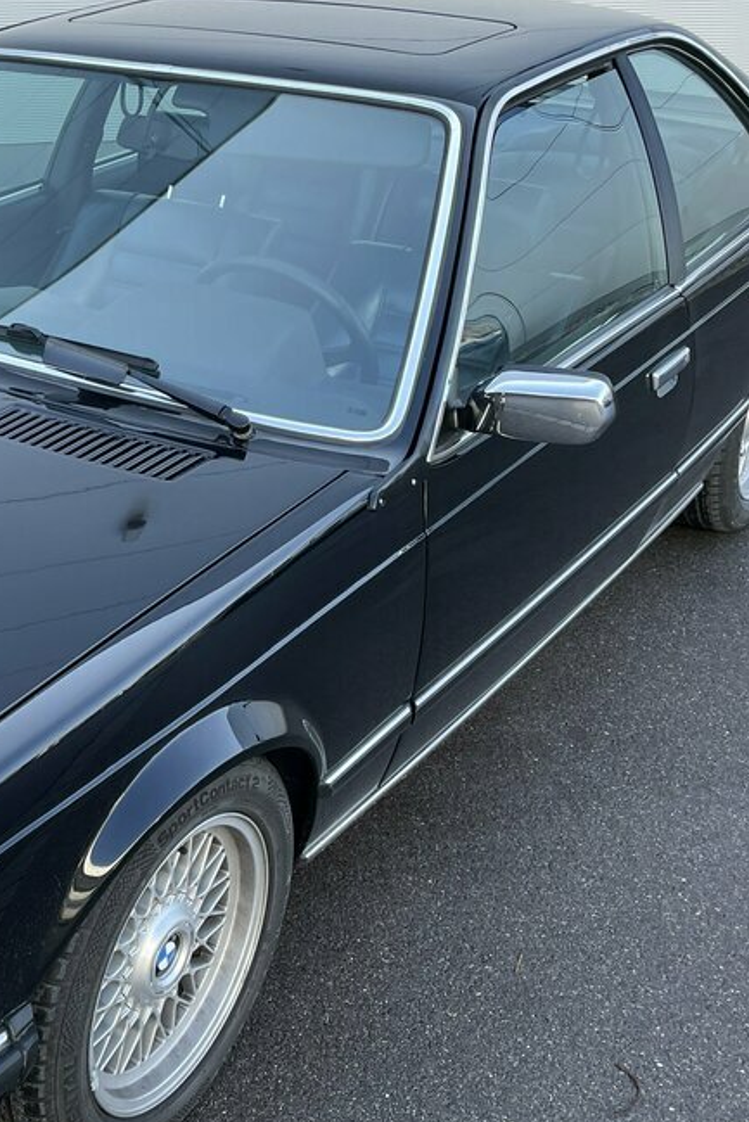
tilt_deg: -24.1
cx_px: -66
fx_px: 1559
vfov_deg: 39.6
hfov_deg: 25.2
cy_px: 541
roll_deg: +1.5
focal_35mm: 50
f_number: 1.6
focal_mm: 4.2
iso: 32
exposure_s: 1/378
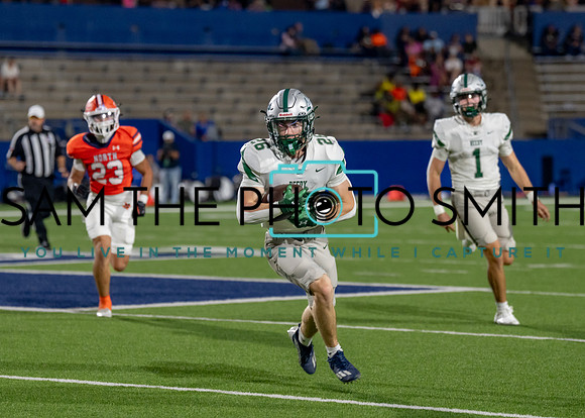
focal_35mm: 196
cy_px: 141
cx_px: 289
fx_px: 3253
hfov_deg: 10.3
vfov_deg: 7.3
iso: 2000
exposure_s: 1/1250
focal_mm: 129
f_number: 2.8
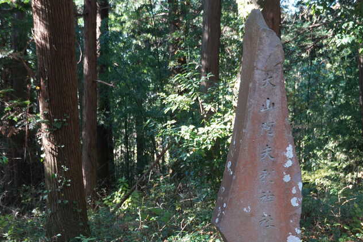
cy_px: 188
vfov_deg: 19.1
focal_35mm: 71
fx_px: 714
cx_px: 285
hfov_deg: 28.0
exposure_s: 1/50
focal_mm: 29
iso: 320
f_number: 4.5
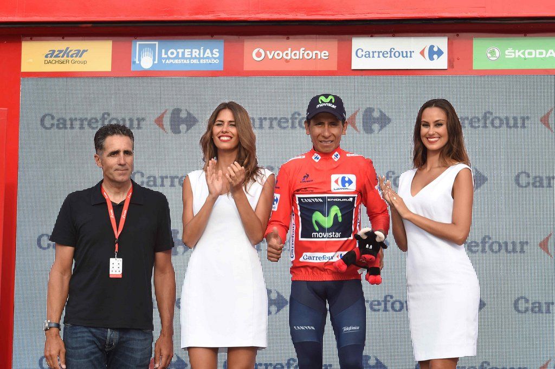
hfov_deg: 12.8
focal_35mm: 160
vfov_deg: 8.6
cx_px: 278
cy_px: 184
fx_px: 2465
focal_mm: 160
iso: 500
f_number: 11
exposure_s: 1/250
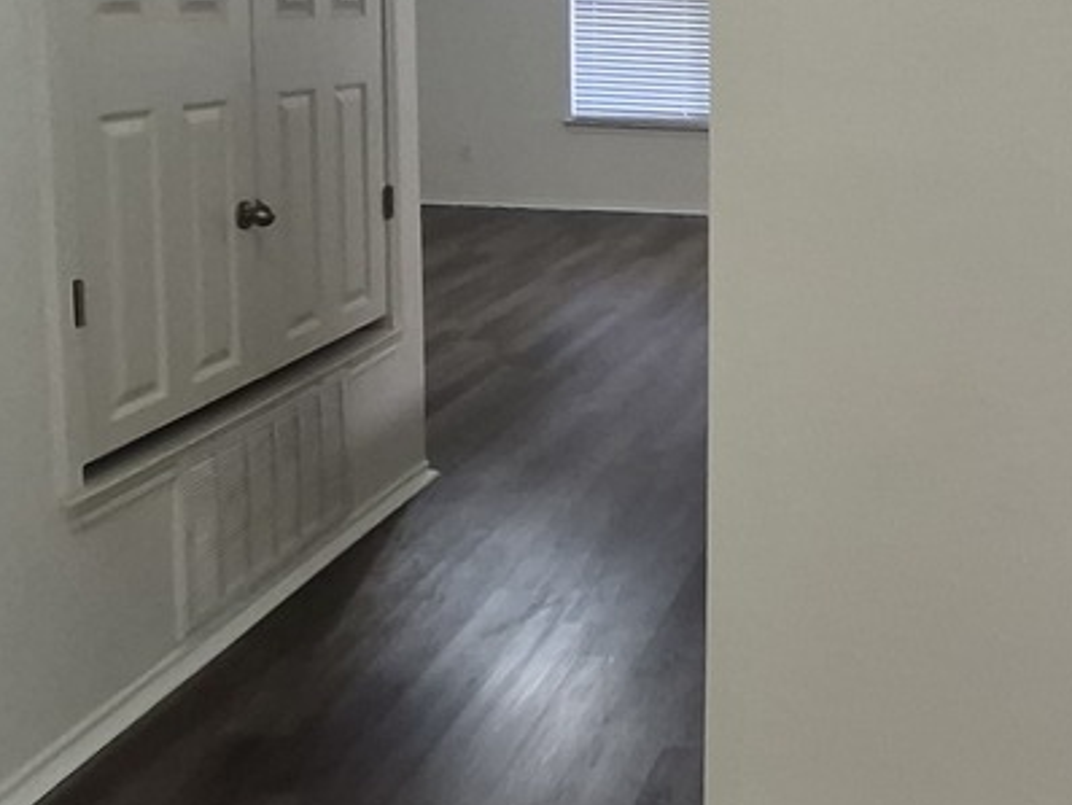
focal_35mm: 47
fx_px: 1456
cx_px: 1131
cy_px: 207
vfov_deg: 30.4
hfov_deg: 35.5
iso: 160
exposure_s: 1/60
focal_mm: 1.74
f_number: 2.2
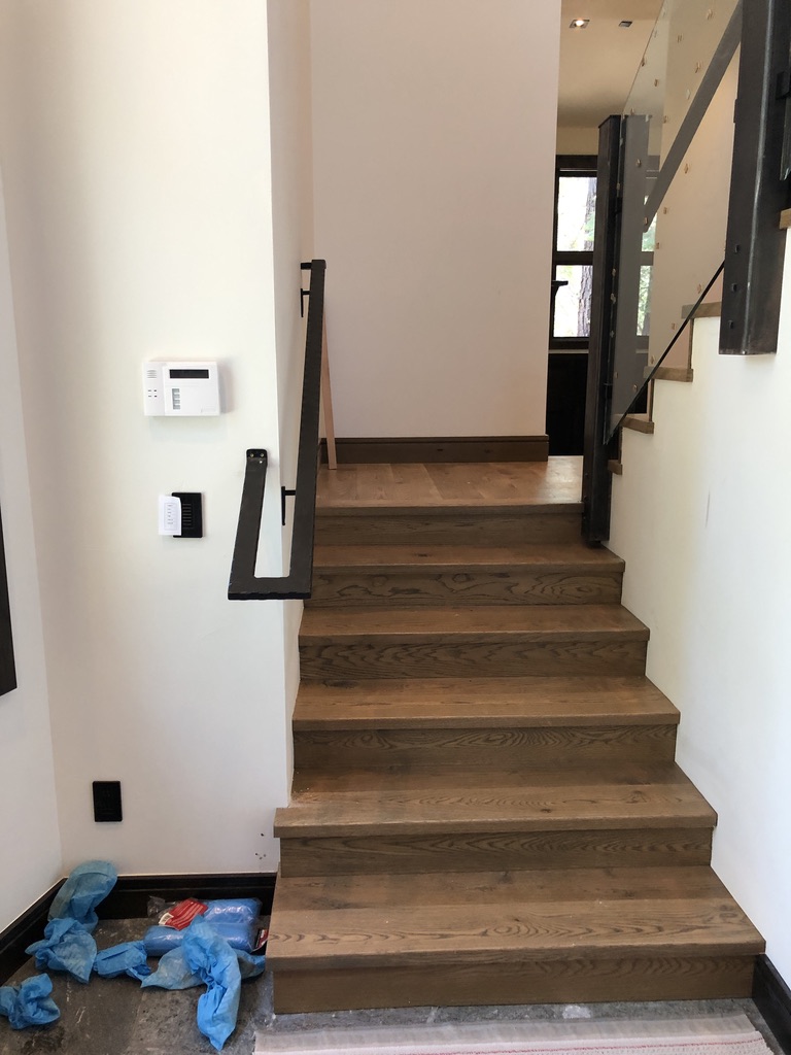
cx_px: 396
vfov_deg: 63.4
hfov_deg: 49.7
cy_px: 528
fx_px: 853
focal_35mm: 28
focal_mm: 4
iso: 40
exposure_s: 1/30
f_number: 1.8
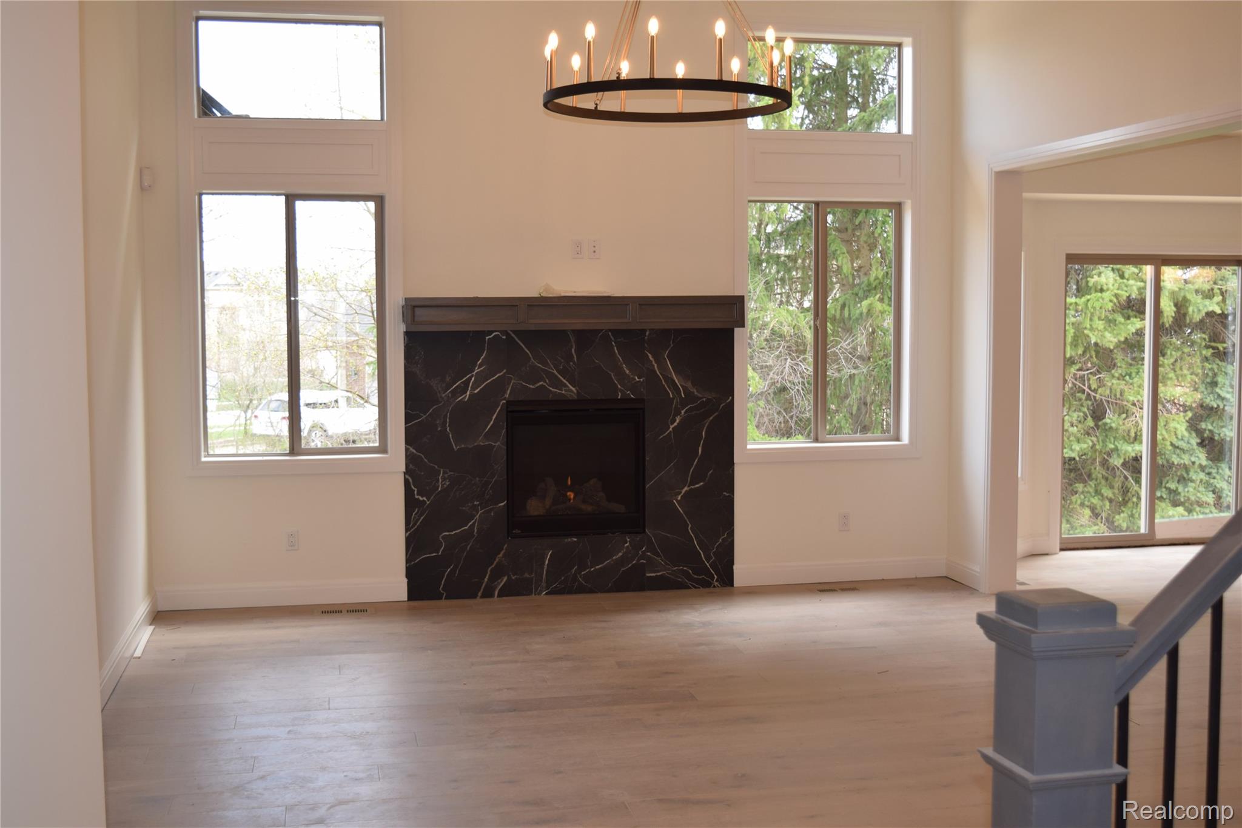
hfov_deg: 46.4
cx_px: 621
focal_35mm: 42
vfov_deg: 31.9
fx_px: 1449
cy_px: 414
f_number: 5.6
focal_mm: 28
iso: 320
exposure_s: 1/125
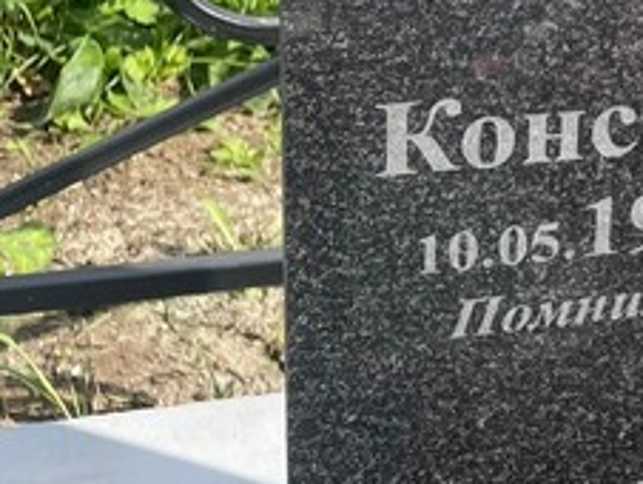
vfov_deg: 15.1
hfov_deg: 18.8
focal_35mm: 92
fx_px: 1711
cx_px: 962
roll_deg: -5.6
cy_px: -202
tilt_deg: -17.4
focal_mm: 4.2
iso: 32
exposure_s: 1/2817
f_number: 1.6
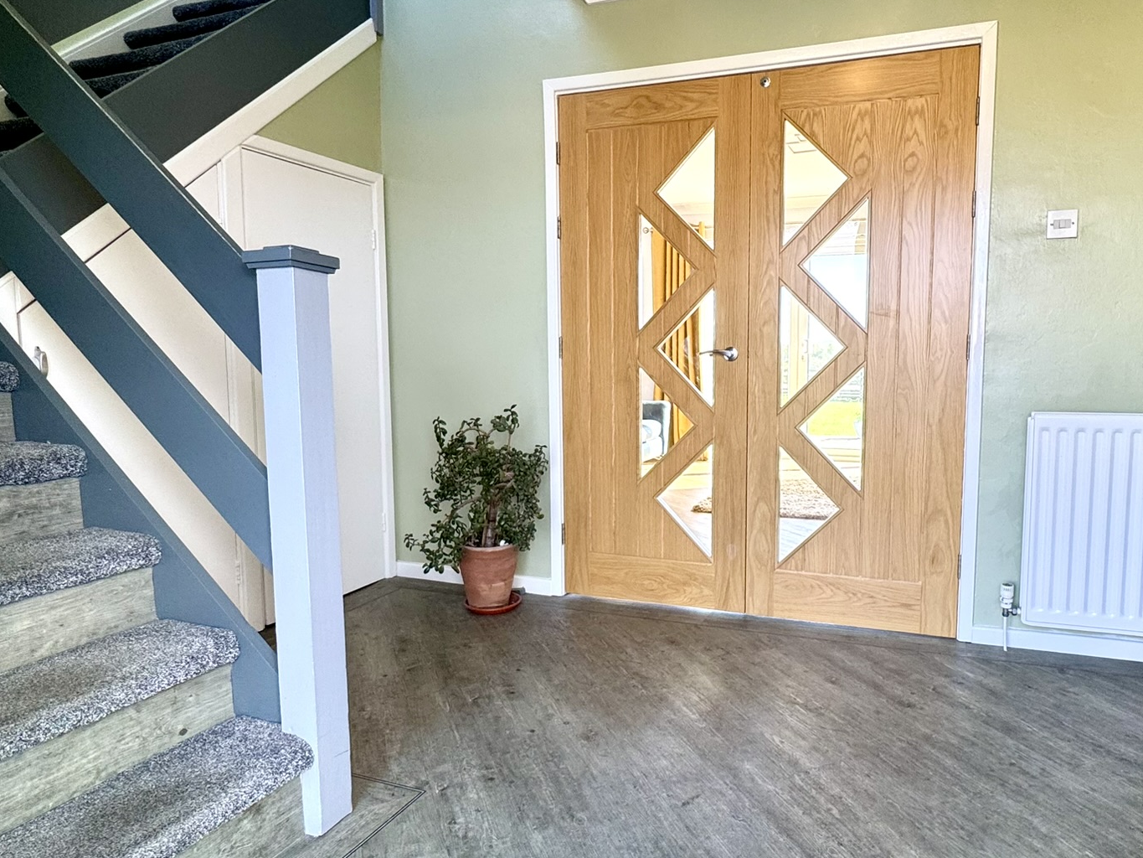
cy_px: 429
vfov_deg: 63.5
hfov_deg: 78.2
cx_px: 680
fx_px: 693
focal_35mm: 21
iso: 64
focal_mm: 2.22
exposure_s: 1/100
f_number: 2.2
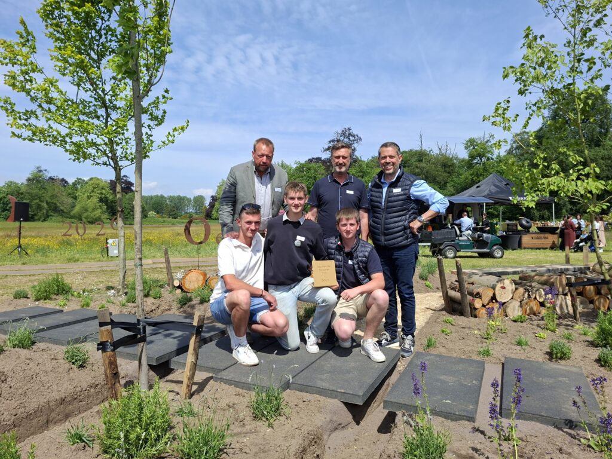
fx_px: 407
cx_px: 306
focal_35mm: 23
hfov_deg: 73.9
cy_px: 230
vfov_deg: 58.9
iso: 50
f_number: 1.8
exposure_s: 1/1739
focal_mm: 5.54
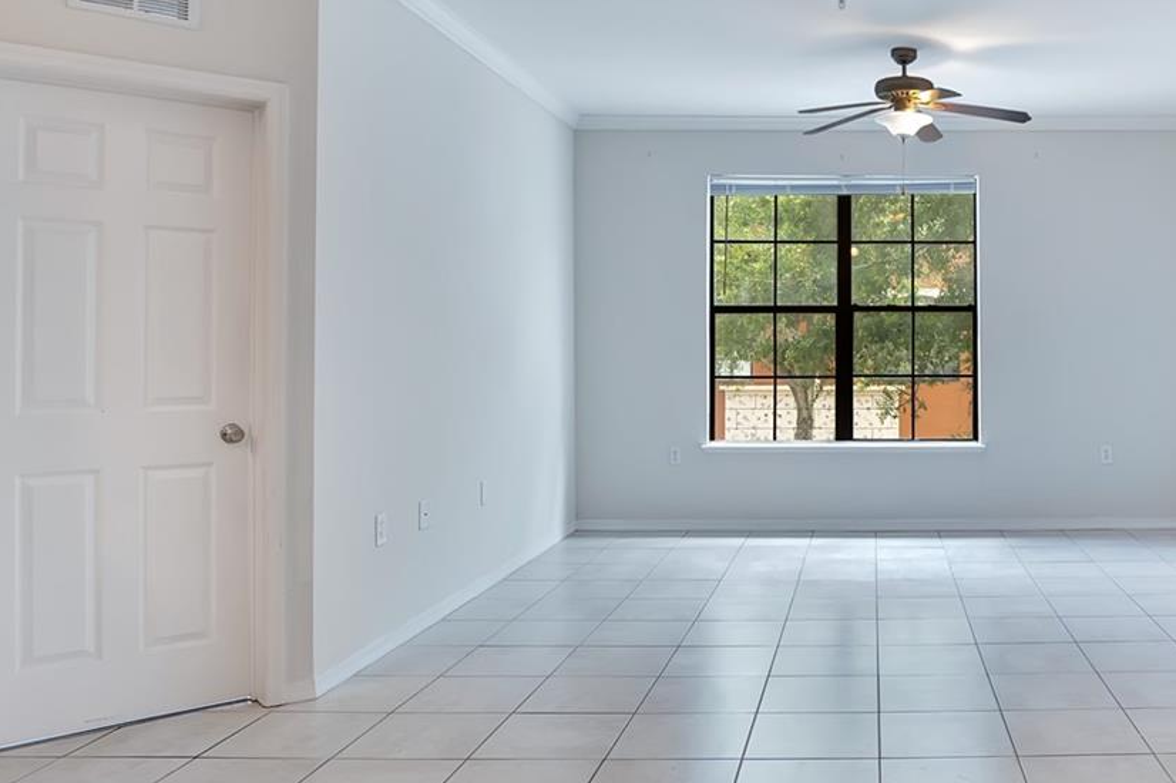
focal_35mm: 31
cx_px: 863
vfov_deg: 42.1
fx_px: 1012
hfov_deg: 57.6
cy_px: 322
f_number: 4
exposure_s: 1/100
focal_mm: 16
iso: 800
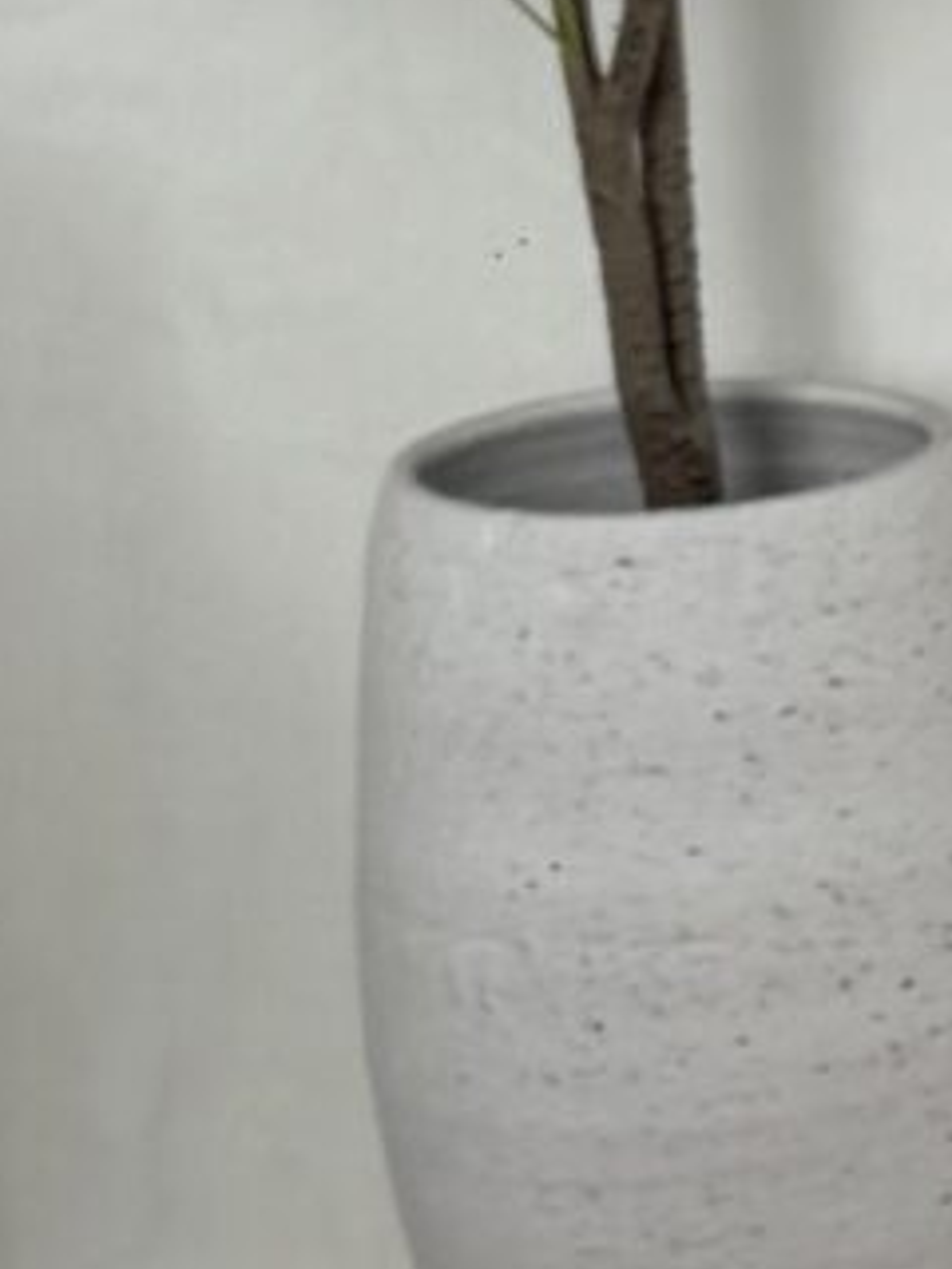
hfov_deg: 6.8
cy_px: 32
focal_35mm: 192
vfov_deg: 10.2
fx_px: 7040
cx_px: 3082
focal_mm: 6.76
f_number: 1.78
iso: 64
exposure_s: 1/301
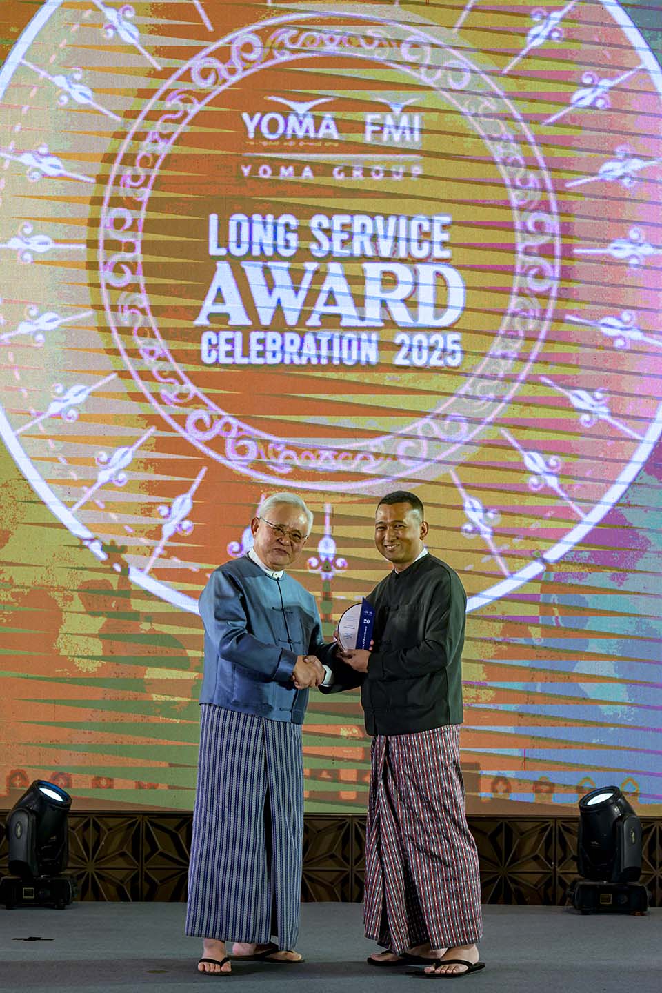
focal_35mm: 85
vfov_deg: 23.9
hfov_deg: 16.1
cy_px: 496
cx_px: 331
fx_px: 2344
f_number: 4
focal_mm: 85
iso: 800
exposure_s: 1/320
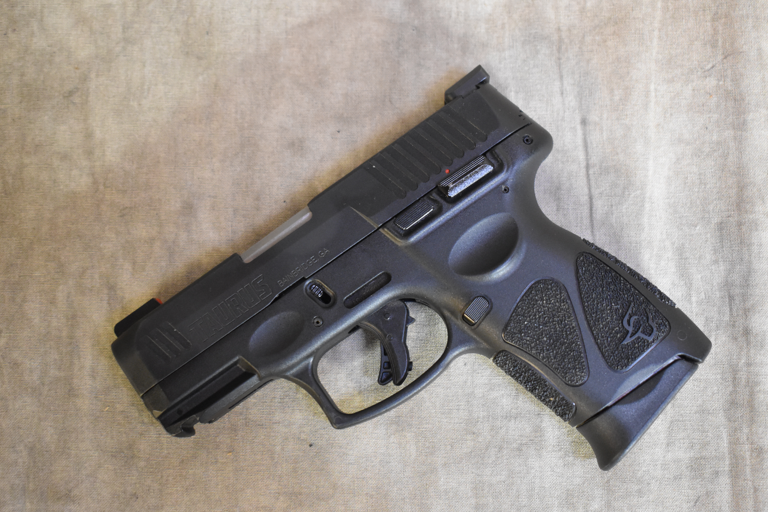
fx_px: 1141
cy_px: 254
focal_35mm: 54
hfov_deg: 37.2
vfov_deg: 25.3
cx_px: 389
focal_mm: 35
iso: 3200
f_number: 4.5
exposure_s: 1/13
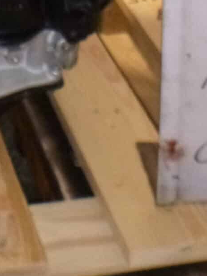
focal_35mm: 104
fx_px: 828
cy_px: -143
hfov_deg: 13.7
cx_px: -66
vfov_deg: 17.0
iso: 400
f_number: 3.9
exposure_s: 1/60
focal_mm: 4.5
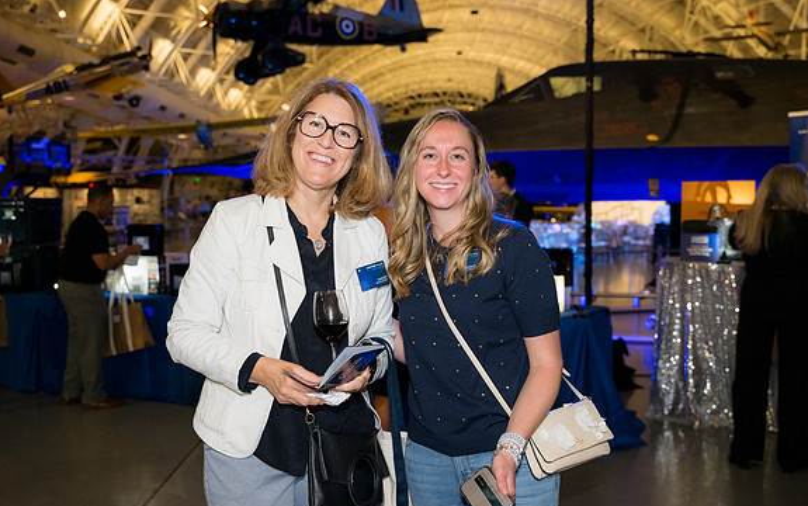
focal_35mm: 37
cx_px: 406
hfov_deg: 52.7
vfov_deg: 34.5
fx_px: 815
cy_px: 248
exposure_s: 1/160
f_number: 4
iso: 3200
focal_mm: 36
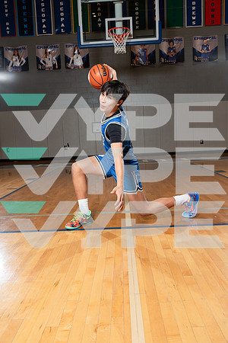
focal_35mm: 32
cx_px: 114
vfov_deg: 58.7
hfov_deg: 41.1
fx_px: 304
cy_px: 172
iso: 400
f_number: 5.6
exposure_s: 1/250
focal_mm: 32
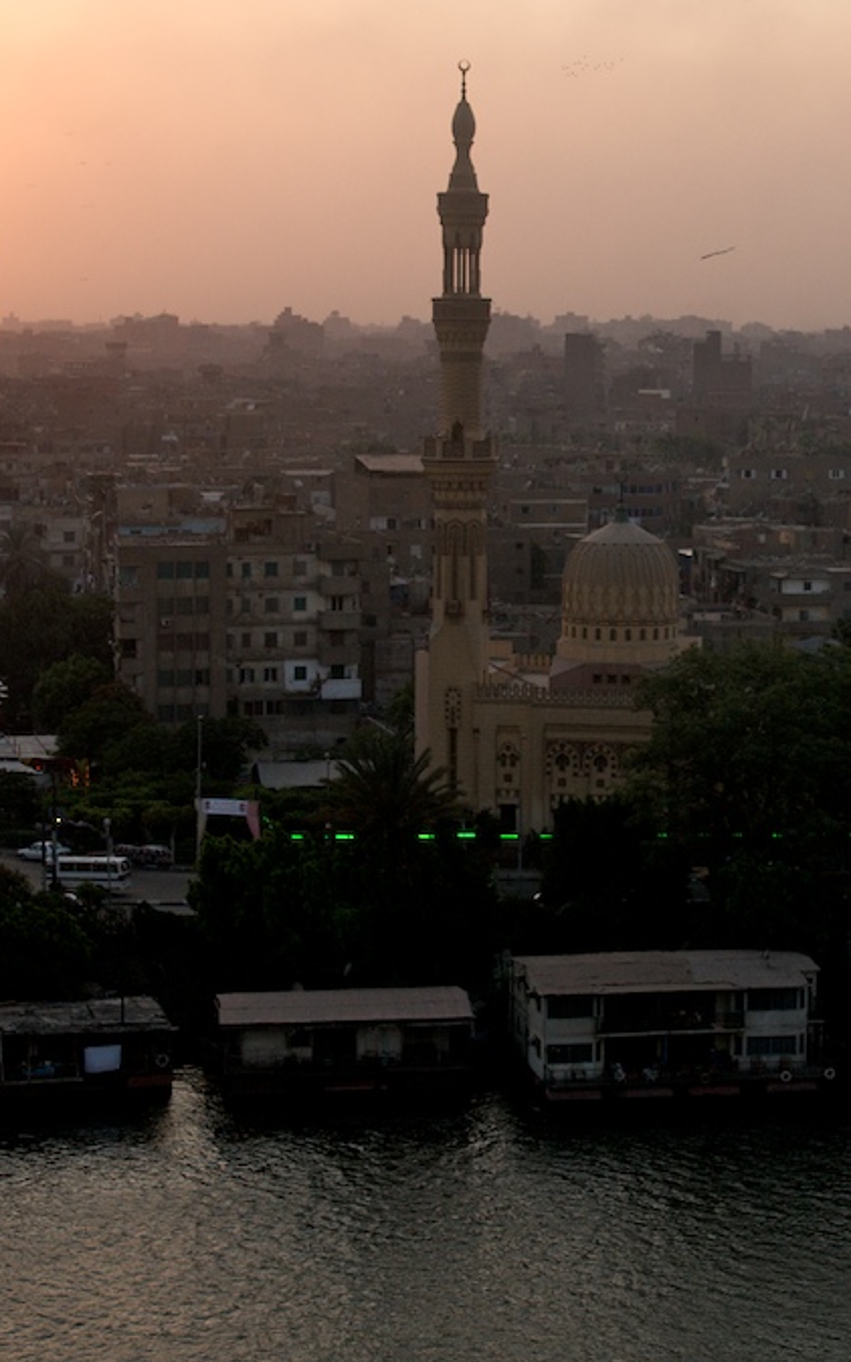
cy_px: 687
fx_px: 2413
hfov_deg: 20.0
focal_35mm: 65
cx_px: 497
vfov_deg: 31.5
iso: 250
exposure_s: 1/640
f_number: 4
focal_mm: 28
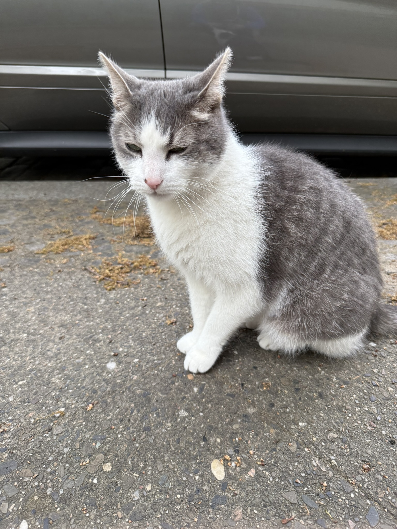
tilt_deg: -27.9
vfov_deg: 71.6
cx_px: 198
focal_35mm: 24
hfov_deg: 56.8
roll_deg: -1.1
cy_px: 264
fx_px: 367
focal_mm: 6.76
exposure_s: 1/121
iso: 200
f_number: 1.78
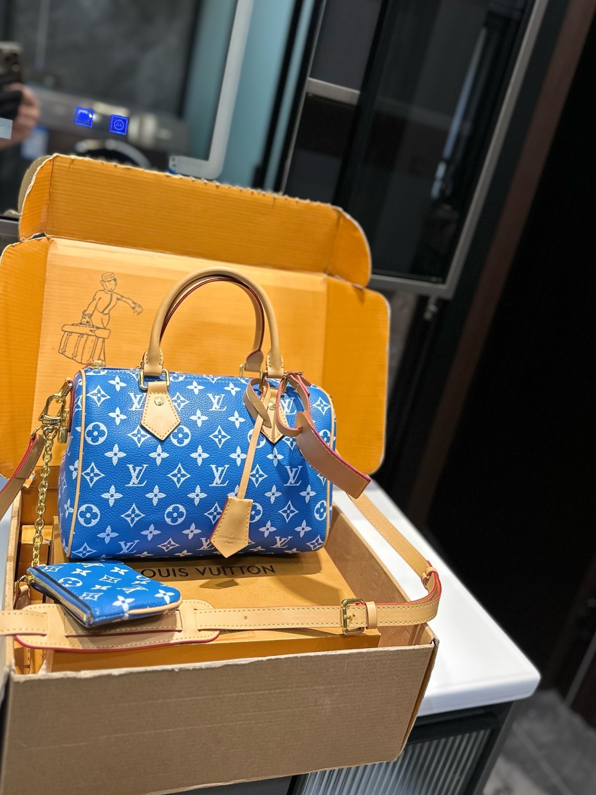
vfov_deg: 63.1
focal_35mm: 28
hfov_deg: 49.7
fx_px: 643
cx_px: 279
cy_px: 336
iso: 125
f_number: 1.78
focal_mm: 6.86
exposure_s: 1/50
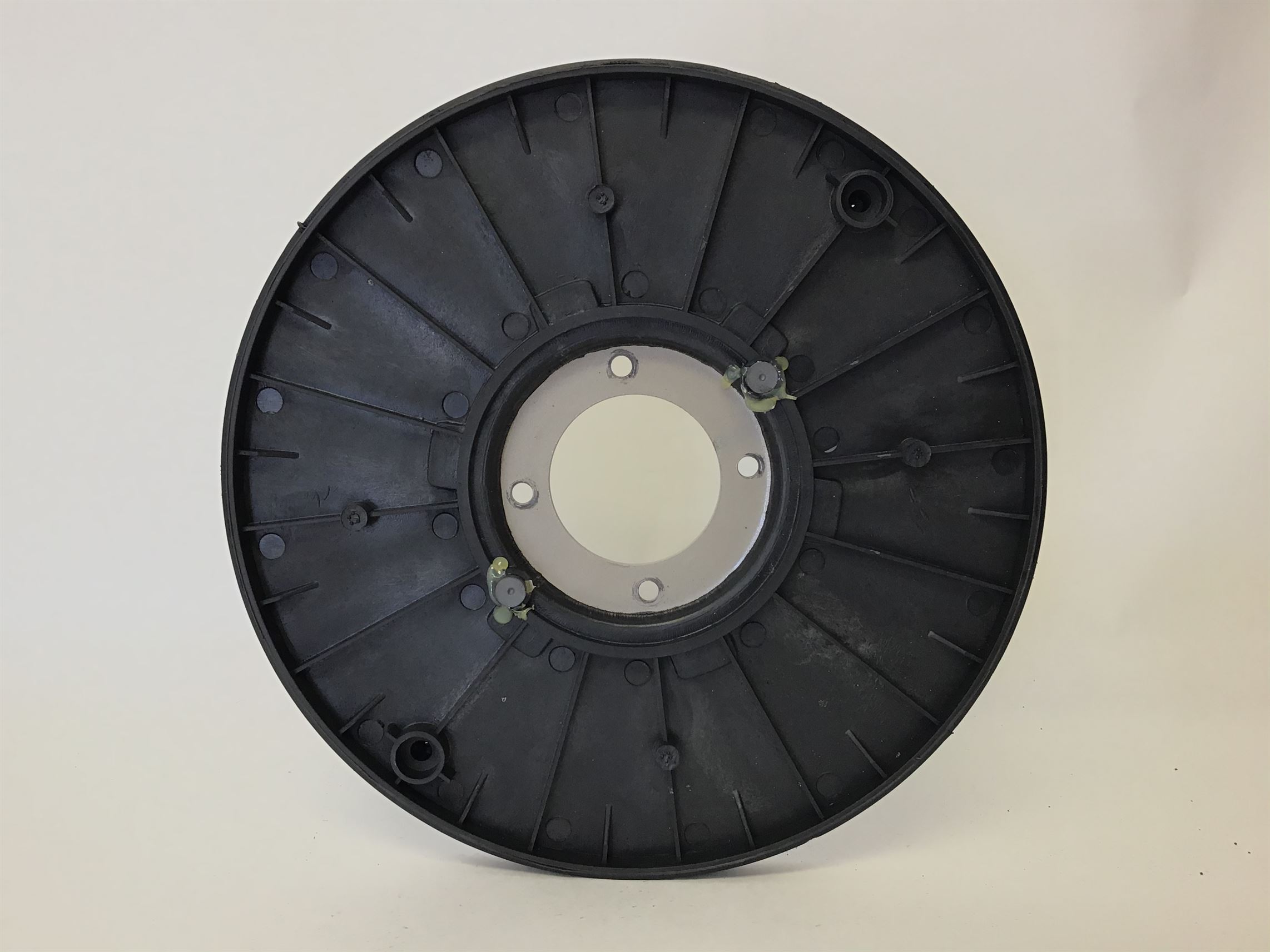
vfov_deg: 45.4
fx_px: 1137
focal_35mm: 31
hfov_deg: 58.4
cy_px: 476
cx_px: 635
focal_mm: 3.3
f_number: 2.4
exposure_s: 1/40
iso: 25
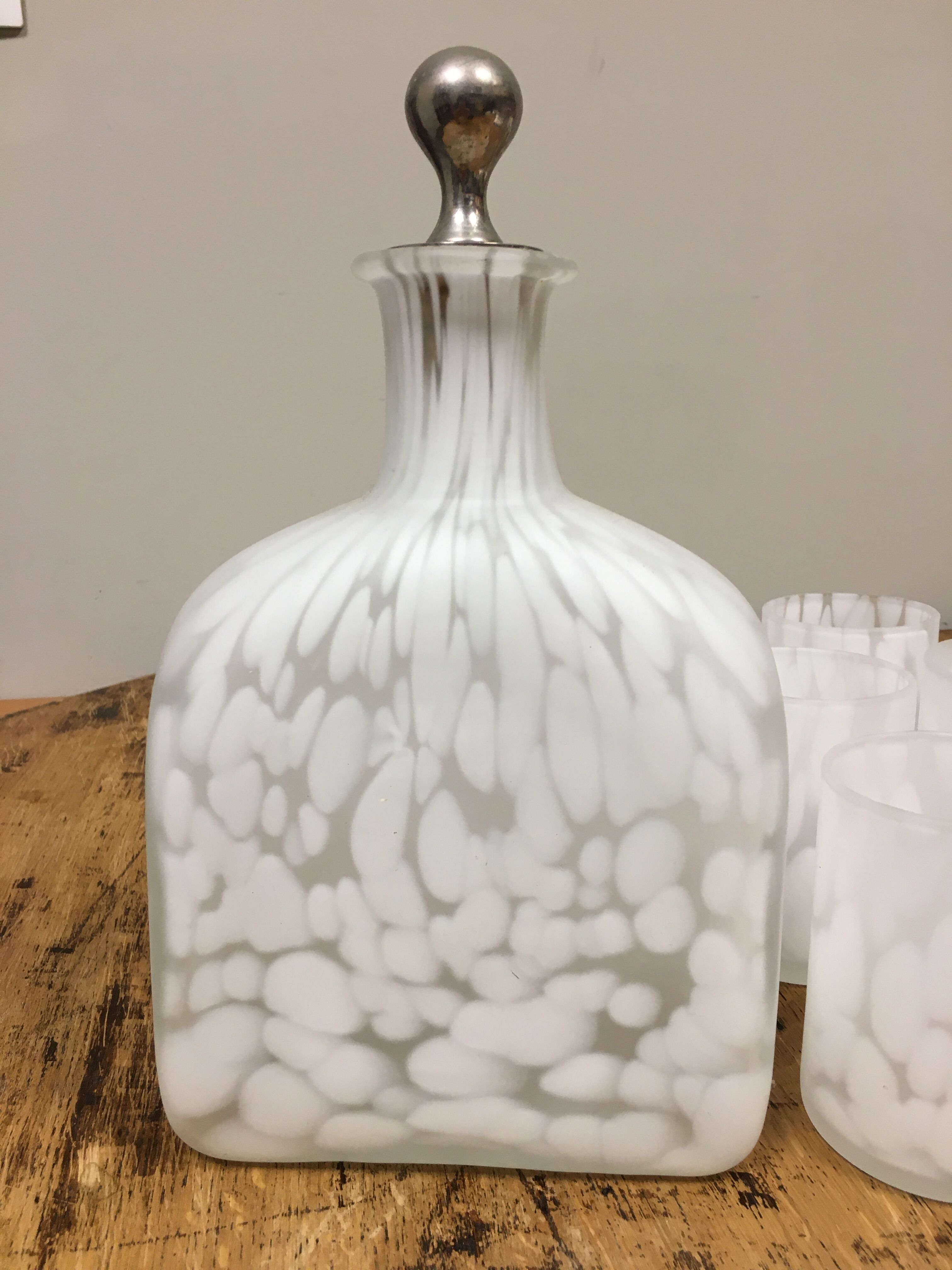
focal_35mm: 29
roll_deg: +0.8
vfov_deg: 61.7
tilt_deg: -13.6
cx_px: 476
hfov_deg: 48.2
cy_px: 635
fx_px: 1063
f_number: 2.2
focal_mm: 4.15
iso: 64
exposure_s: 1/33
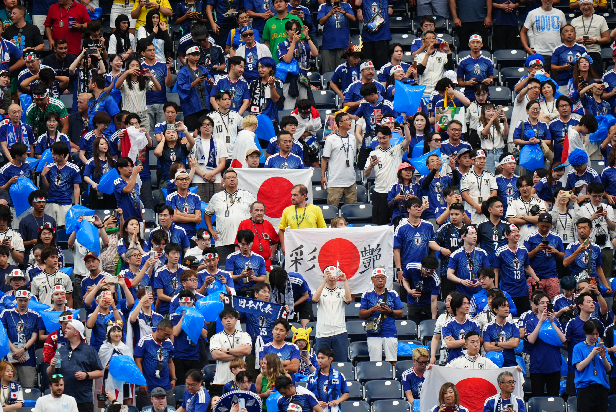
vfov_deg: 2.3
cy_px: 206
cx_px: 308
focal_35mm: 600
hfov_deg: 3.4
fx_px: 10276
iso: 500
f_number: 2.8
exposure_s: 1/640
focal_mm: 400
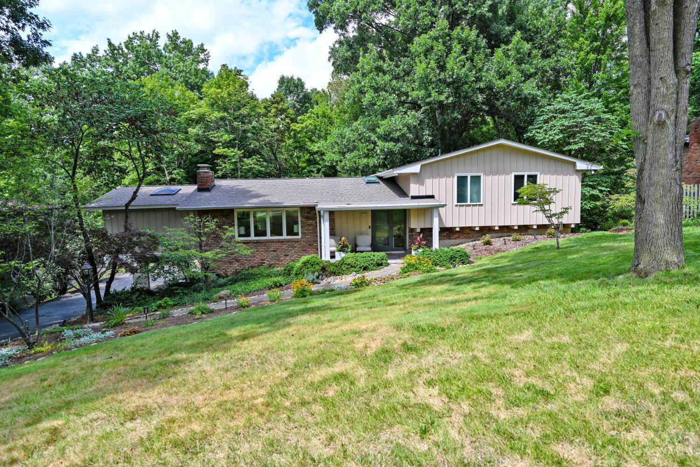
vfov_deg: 59.5
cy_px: 234
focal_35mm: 21
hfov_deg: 81.2
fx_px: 408
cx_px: 350
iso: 100
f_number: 5.6
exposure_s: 1/250
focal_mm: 21
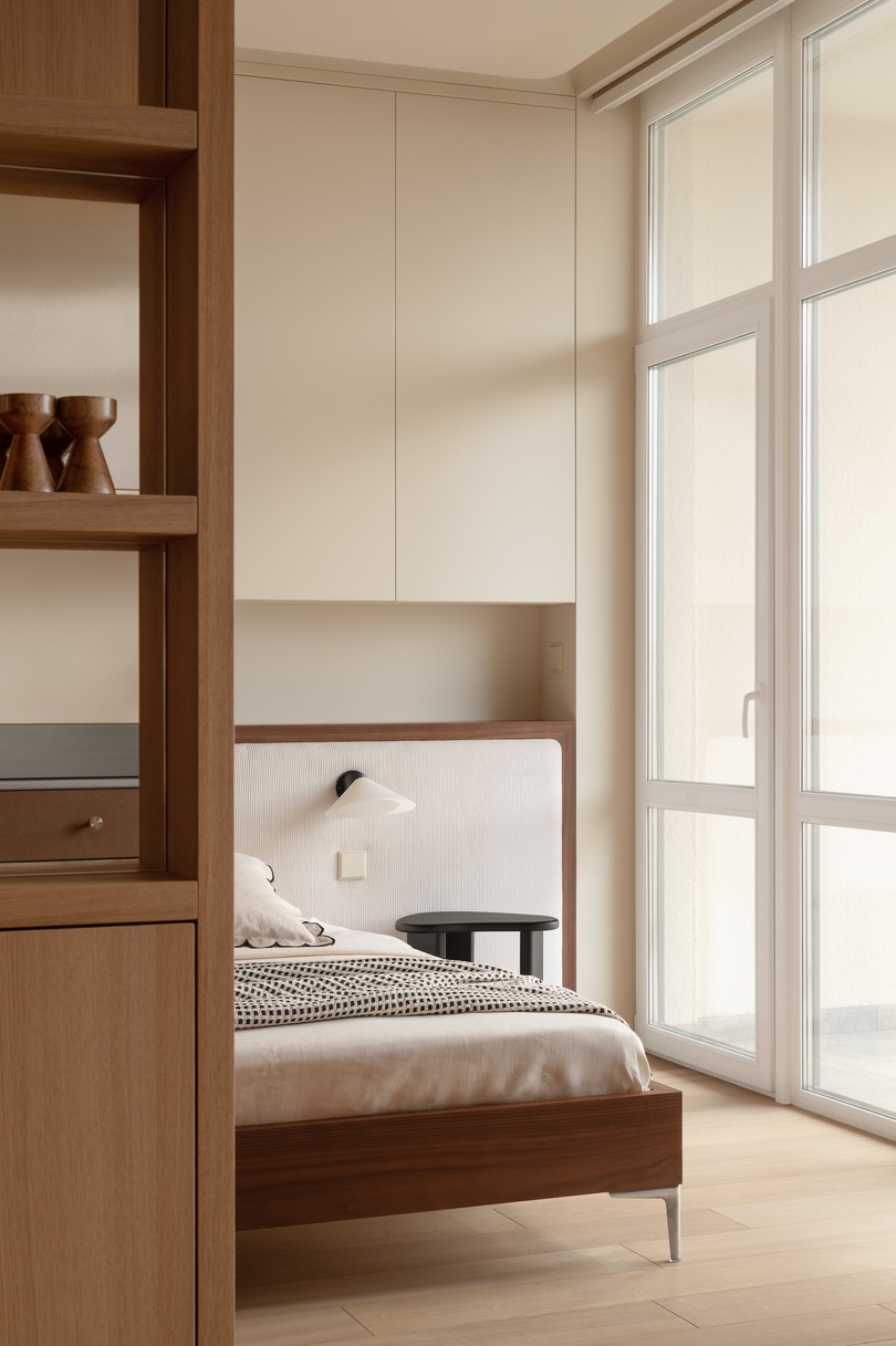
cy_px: 673
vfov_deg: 38.2
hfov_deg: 26.0
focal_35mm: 52
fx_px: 1943
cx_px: 448
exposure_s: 1/8
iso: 320
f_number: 13
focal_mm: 52
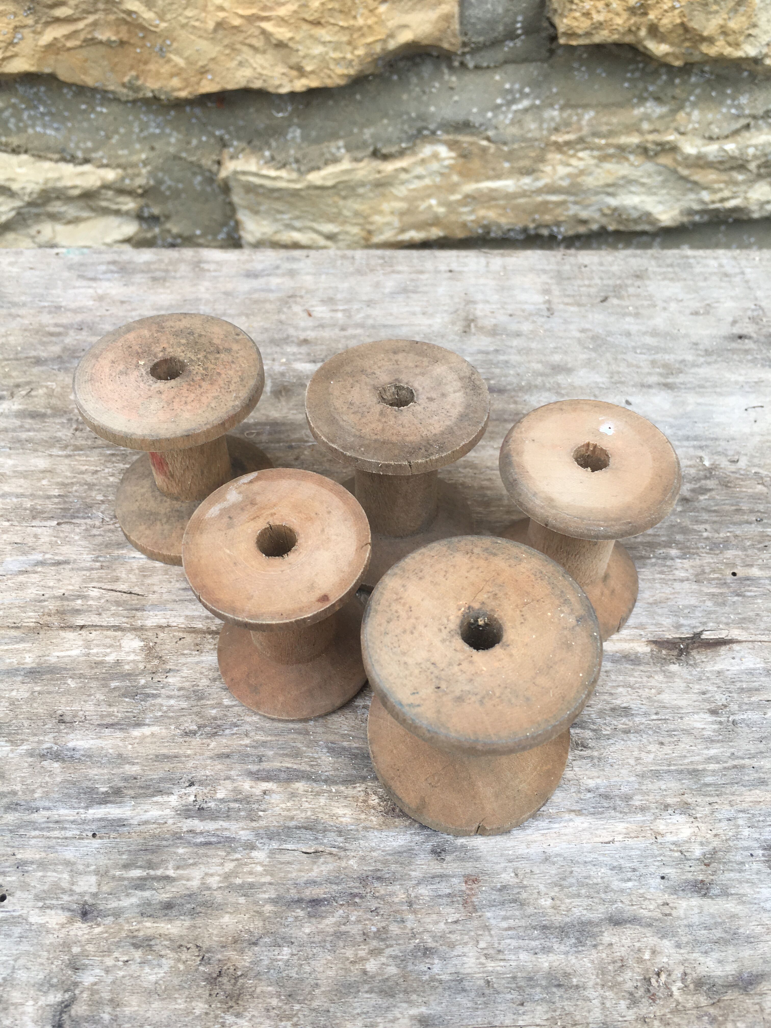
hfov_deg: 48.2
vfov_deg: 61.7
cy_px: 514
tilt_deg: -51.3
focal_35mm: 29
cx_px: 386
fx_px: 861
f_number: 2.2
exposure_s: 1/165
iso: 25
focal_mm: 4.15
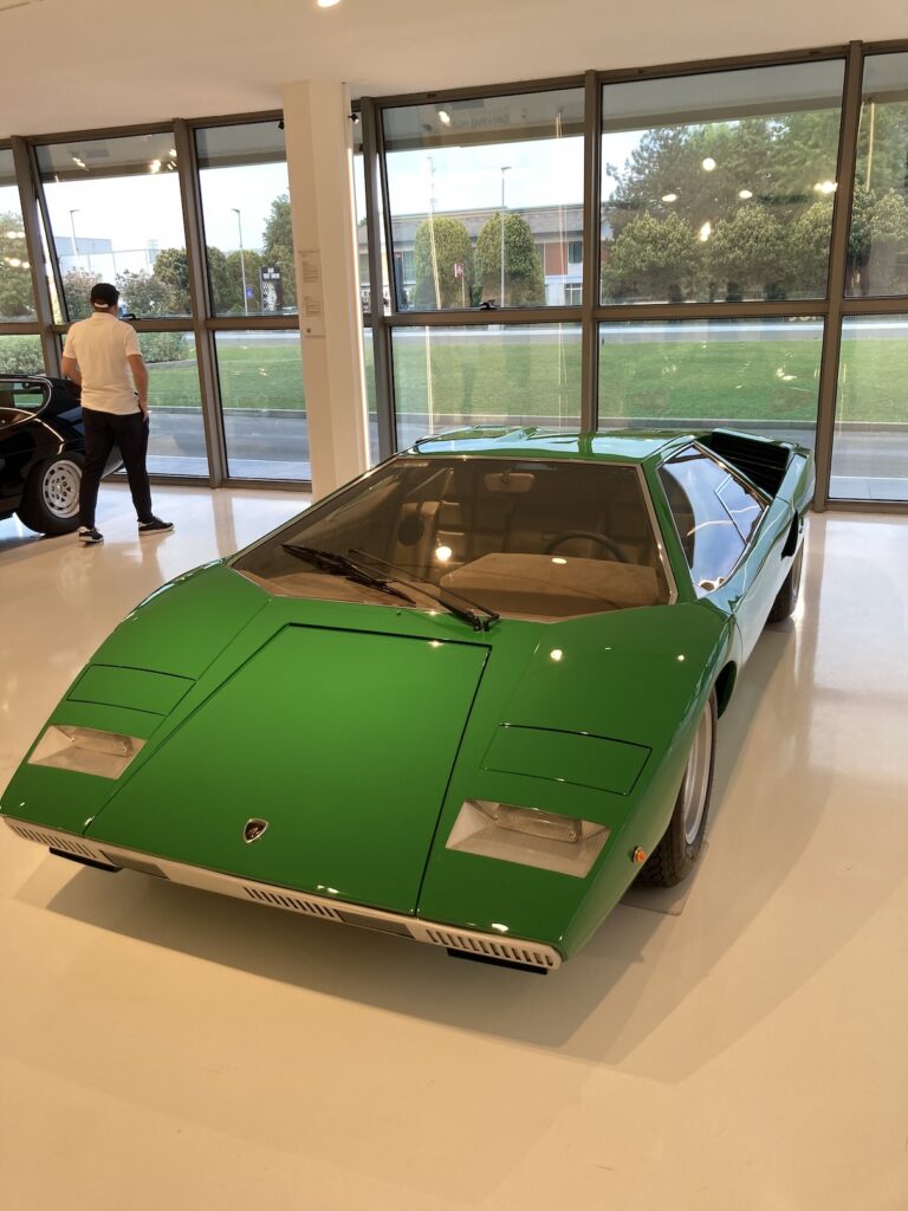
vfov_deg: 63.4
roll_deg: +1.8
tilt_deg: -15.2
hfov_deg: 49.7
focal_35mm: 28
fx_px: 979
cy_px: 606
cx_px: 454
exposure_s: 1/100
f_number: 1.8
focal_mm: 3.99
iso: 25
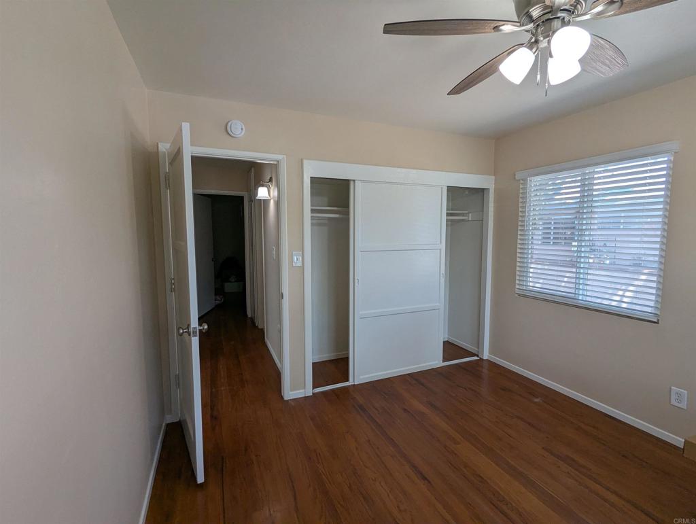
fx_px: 322
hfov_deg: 94.4
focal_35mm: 16
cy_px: 262
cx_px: 348
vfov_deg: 78.2
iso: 94
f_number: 2.2
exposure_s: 1/186
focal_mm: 2.35
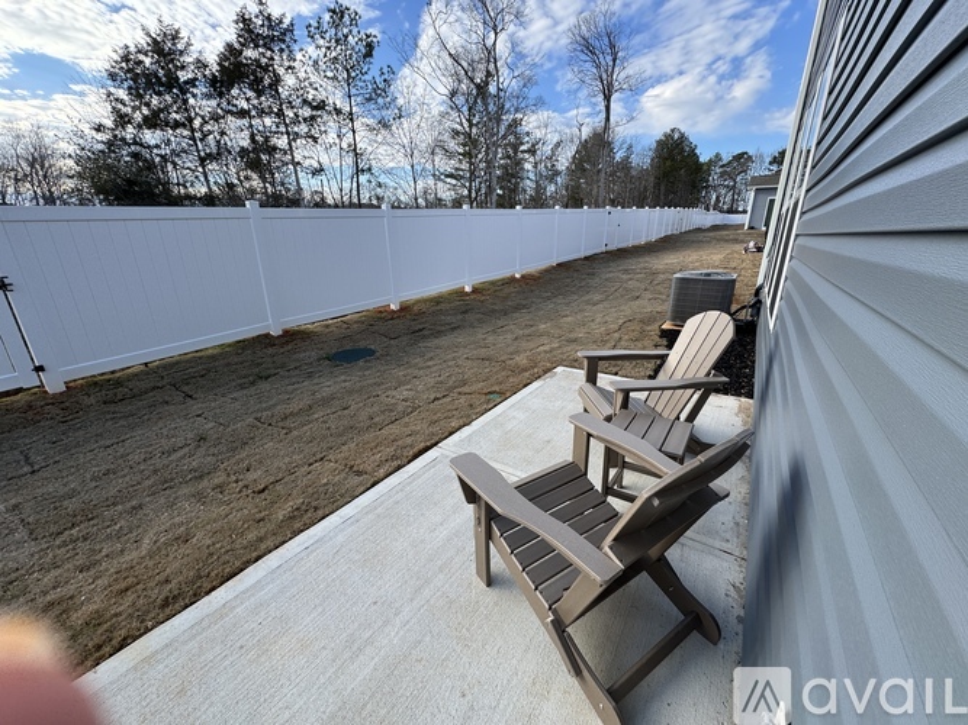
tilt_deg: -18.9
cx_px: 484
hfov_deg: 102.1
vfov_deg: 85.7
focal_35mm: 14
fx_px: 391
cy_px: 362
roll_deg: -0.8
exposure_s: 1/383
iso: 40
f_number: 2.2
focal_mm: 2.22
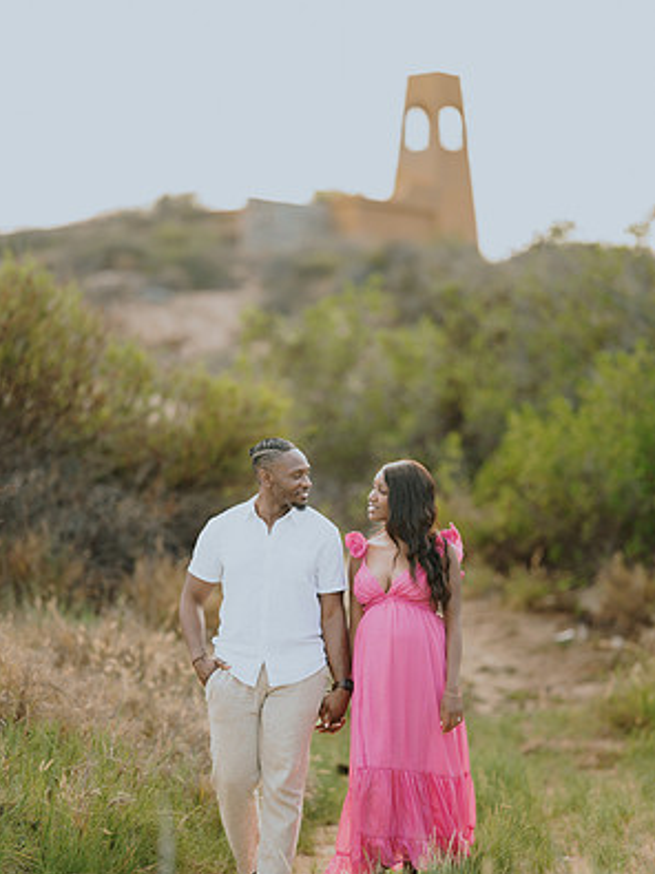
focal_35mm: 148
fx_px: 3736
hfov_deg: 10.0
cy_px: 489
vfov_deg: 13.3
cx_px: 330
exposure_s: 1/400
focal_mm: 135
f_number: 1.8
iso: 50
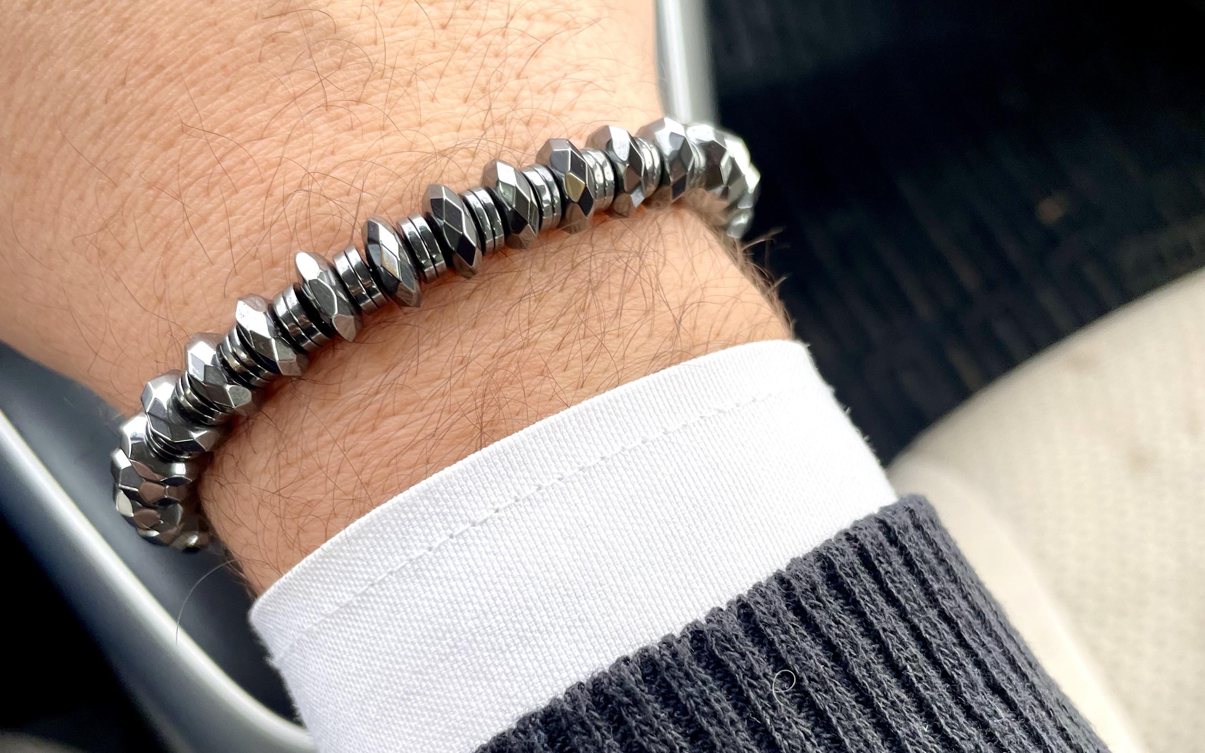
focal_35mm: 37
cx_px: 600
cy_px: 510
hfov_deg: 52.7
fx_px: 1215
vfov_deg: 34.1
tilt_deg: -65.2
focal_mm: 4.2
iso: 50
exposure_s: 1/121
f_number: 1.6
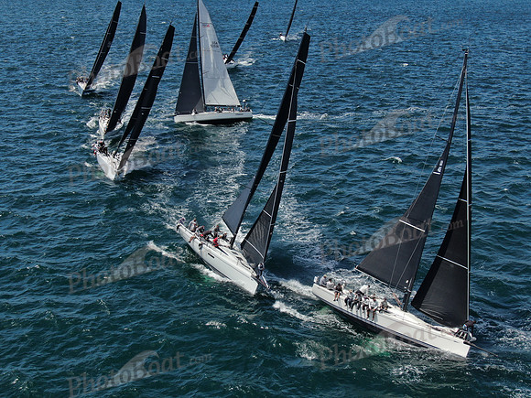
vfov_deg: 30.3
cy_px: 199
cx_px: 266
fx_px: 736
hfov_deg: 39.7
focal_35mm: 48
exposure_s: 1/800
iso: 100
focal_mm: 8.6
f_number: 3.8
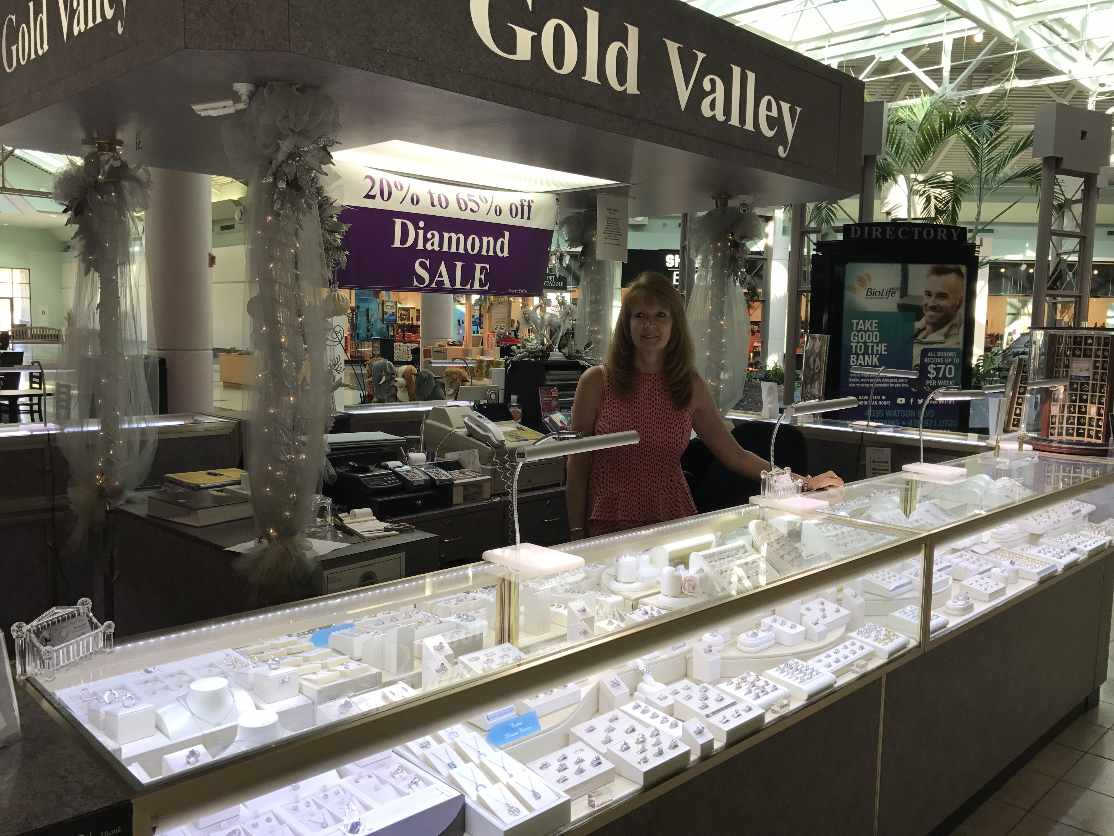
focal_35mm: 28
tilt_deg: -5.7
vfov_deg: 49.7
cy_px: 418
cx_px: 557
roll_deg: -0.9
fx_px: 901
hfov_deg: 63.4
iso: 20
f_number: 1.8
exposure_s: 1/80
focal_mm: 3.99
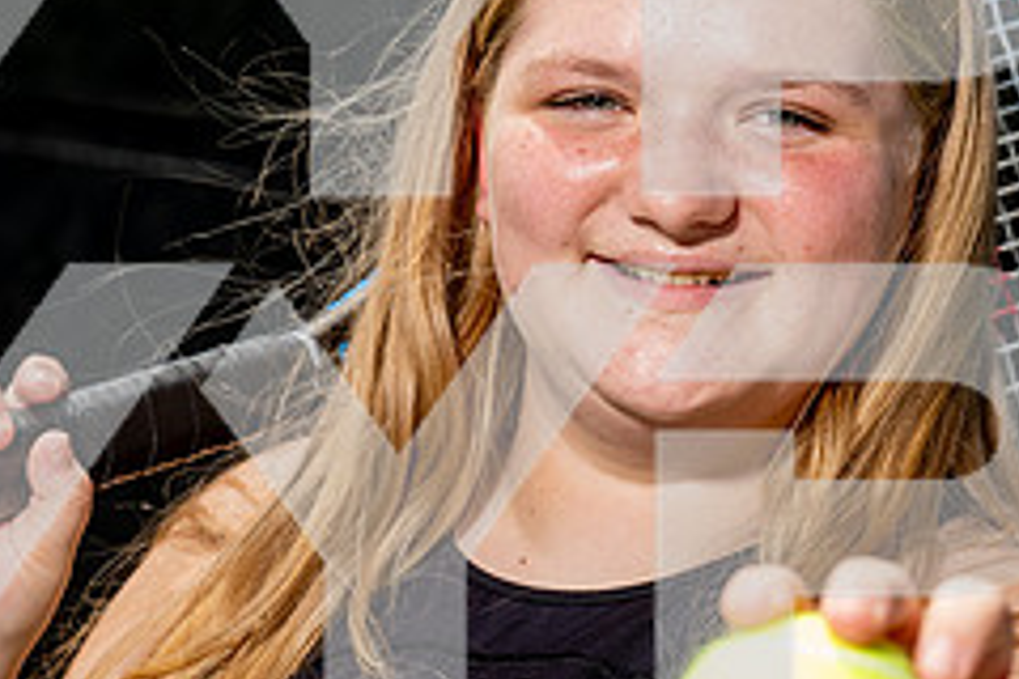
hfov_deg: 13.2
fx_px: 4387
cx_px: 563
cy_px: 486
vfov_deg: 8.8
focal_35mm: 155
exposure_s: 1/640
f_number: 5.6
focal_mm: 60
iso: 100
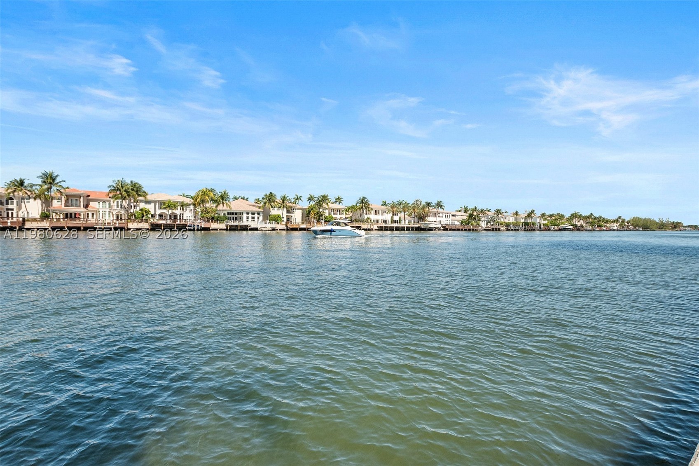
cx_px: 350
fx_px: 291
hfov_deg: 100.4
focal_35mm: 15
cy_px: 233
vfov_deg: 77.3
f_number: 8
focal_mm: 10
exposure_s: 1/500
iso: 200
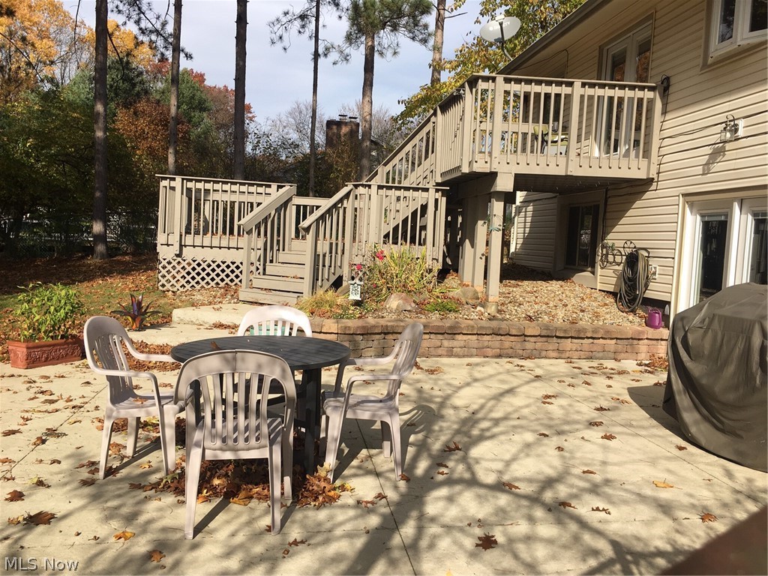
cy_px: 288
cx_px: 384
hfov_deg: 61.7
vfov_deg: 48.2
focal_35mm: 29
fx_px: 643
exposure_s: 1/1748
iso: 25
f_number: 2.2
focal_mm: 4.15
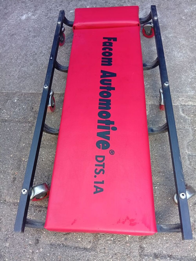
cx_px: 98
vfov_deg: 65.2
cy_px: 130
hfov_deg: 51.5
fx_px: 203
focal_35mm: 27
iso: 50
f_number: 1.8
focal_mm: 3.84
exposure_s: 1/152
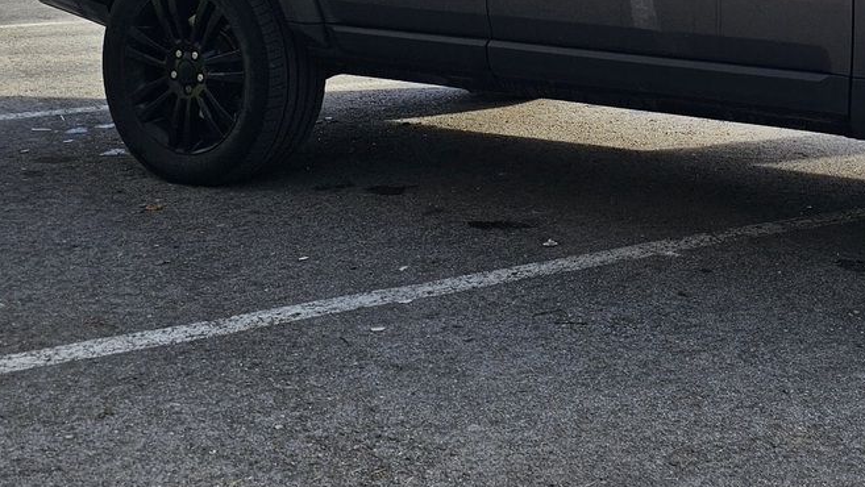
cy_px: -121
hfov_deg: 32.6
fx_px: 1400
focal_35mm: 61
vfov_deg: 18.5
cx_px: 778
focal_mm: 6.3
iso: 10
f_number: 1.7
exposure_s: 1/196
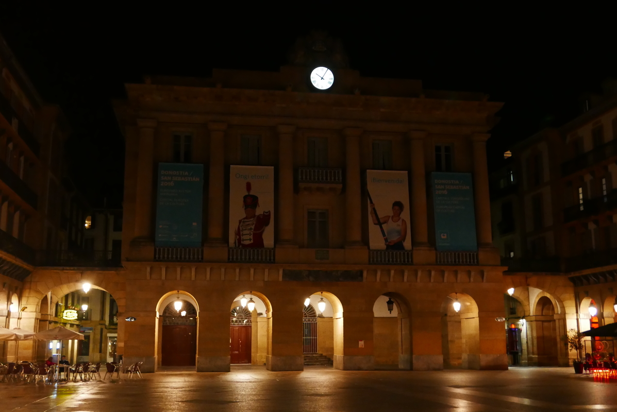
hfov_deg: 45.4
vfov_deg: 31.2
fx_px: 737
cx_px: 308
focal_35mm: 43
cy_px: 206
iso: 3200
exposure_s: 1/80
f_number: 2.5
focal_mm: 19.3
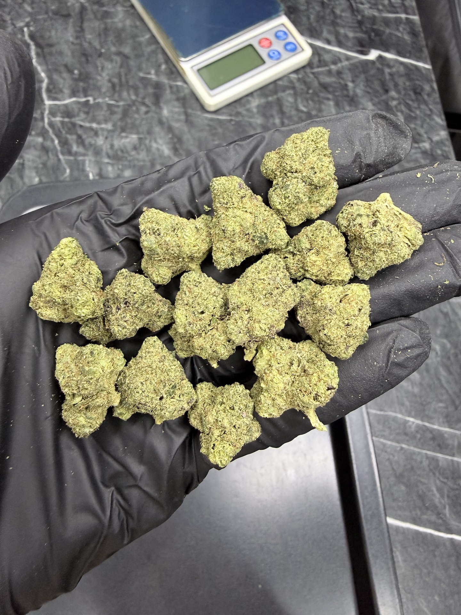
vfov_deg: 71.6
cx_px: 230
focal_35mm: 24
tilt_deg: -73.0
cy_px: 308
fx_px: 426
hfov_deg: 56.8
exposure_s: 1/50
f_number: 2.2
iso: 160
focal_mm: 2.22
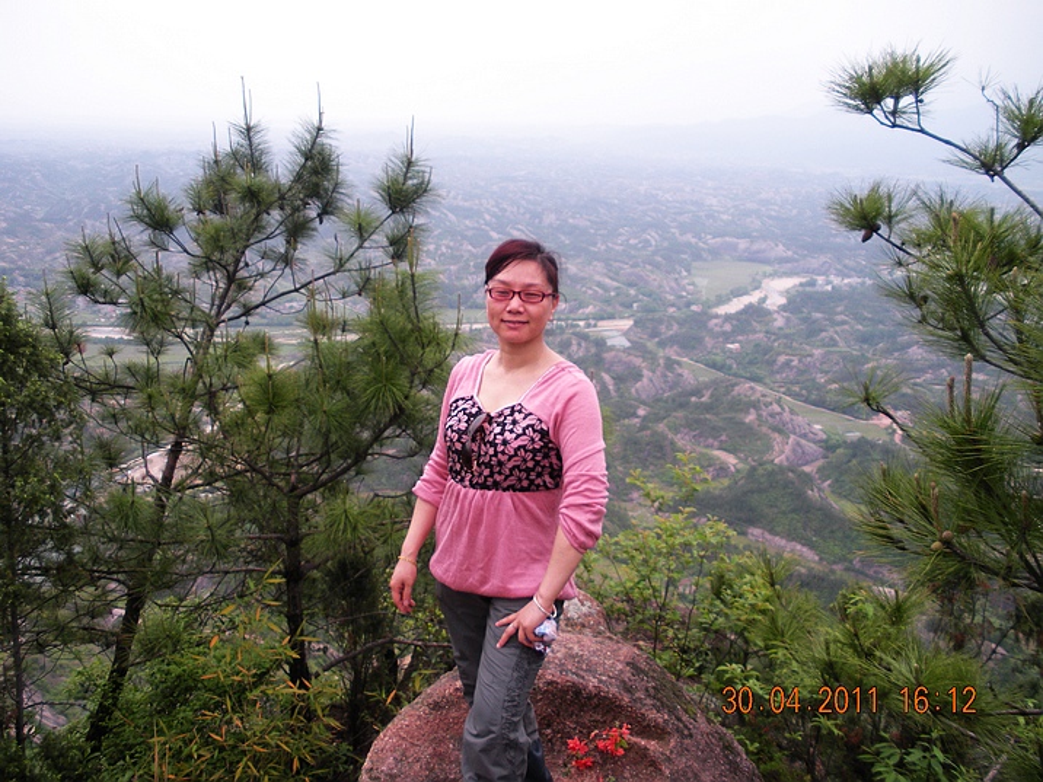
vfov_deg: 39.7
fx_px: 1085
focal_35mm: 36
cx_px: 522
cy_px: 391
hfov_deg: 51.4
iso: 64
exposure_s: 1/83.5
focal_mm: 6.3
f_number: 3.5
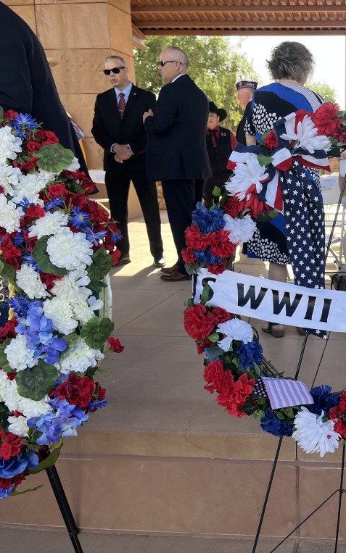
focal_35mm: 37
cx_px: 347
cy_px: 276
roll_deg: +0.0
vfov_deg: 52.7
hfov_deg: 31.8
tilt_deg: -11.4
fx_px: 558
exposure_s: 1/510
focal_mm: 5.1
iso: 50
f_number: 1.6
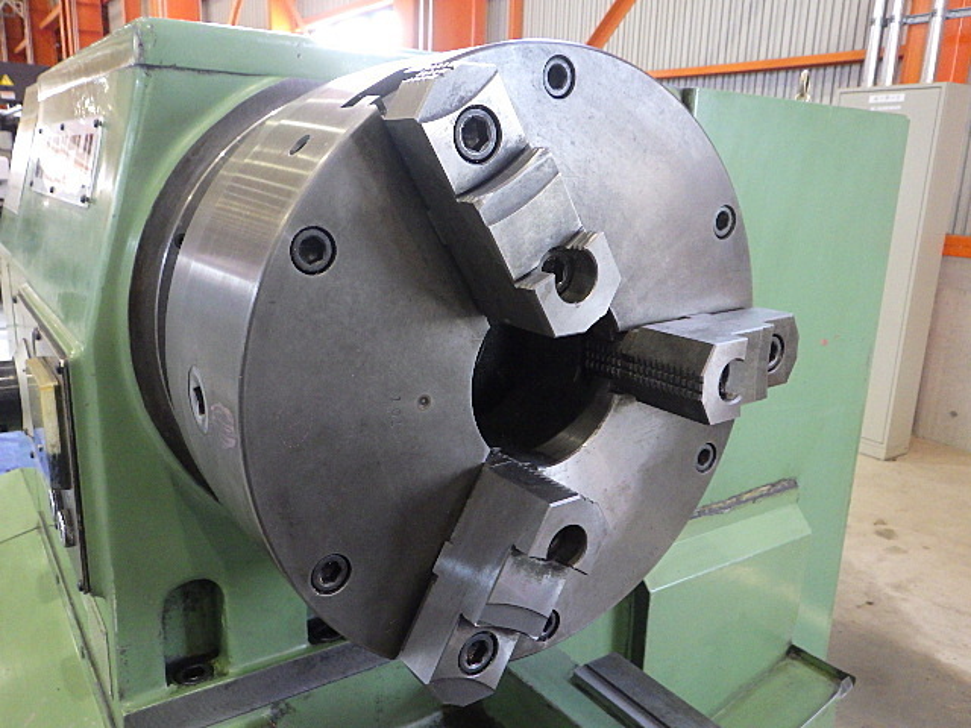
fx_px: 785
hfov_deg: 63.4
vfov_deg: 49.7
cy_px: 364
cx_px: 486
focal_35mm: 28
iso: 1000
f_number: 3.5
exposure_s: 1/45
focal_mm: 5
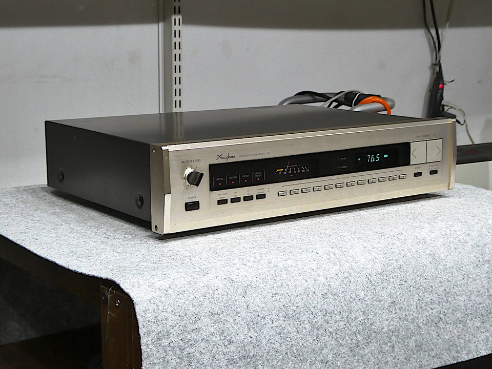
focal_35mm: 61
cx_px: 246
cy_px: 184
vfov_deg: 24.0
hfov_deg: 31.7
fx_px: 867
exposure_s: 1/80
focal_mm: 10.9
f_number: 5.1
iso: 1000
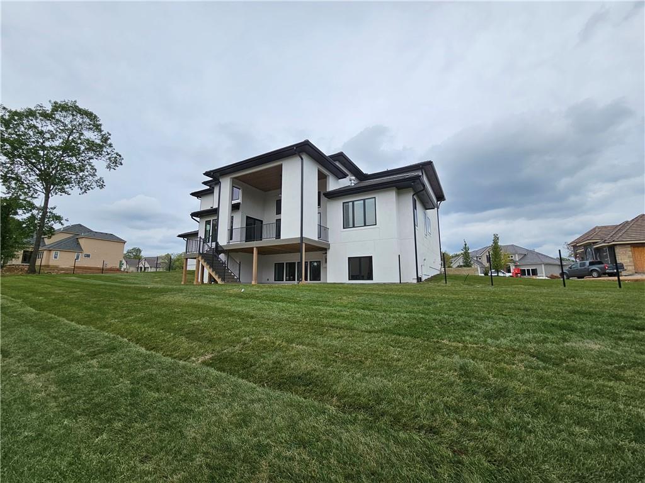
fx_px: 242
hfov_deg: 106.2
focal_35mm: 13
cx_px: 322
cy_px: 242
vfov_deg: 89.9
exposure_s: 1/2882
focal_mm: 2.2
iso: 50
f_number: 2.2
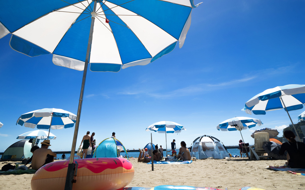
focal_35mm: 18
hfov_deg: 91.0
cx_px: 146
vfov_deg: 64.4
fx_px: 150
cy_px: 75
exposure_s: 1/320
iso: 200
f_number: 6.3
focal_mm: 8
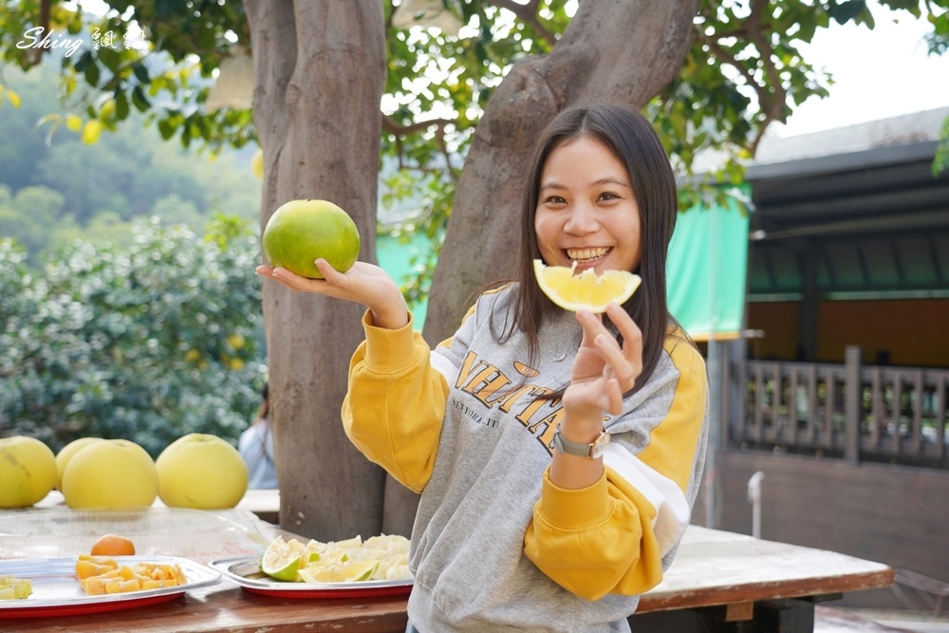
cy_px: 316
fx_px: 1134
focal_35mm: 43
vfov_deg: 31.2
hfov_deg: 45.4
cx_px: 474
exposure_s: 1/125
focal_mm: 43
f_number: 4
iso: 100
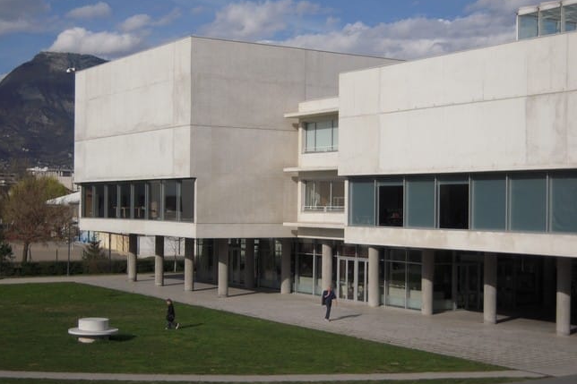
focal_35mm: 62
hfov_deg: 32.4
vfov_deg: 21.9
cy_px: 198
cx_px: 288
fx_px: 993
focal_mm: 10.5
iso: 100
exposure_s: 1/500
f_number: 7.7
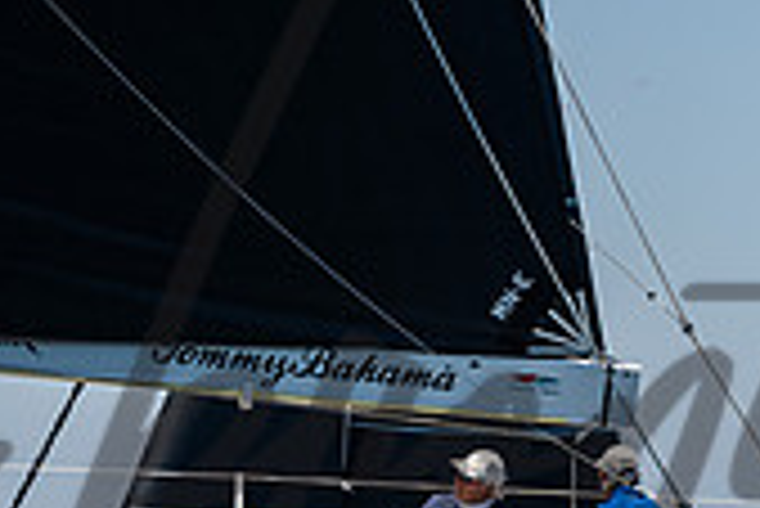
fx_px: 8599
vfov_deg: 3.4
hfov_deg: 5.1
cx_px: 423
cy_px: 398
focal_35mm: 407
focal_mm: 115
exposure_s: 1/2500
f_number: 8
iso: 500
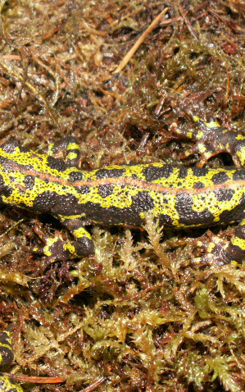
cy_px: 196
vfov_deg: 23.5
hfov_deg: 14.8
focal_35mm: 88
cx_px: 93
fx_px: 940
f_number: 3.2
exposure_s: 1/40
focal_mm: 10.28
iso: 160
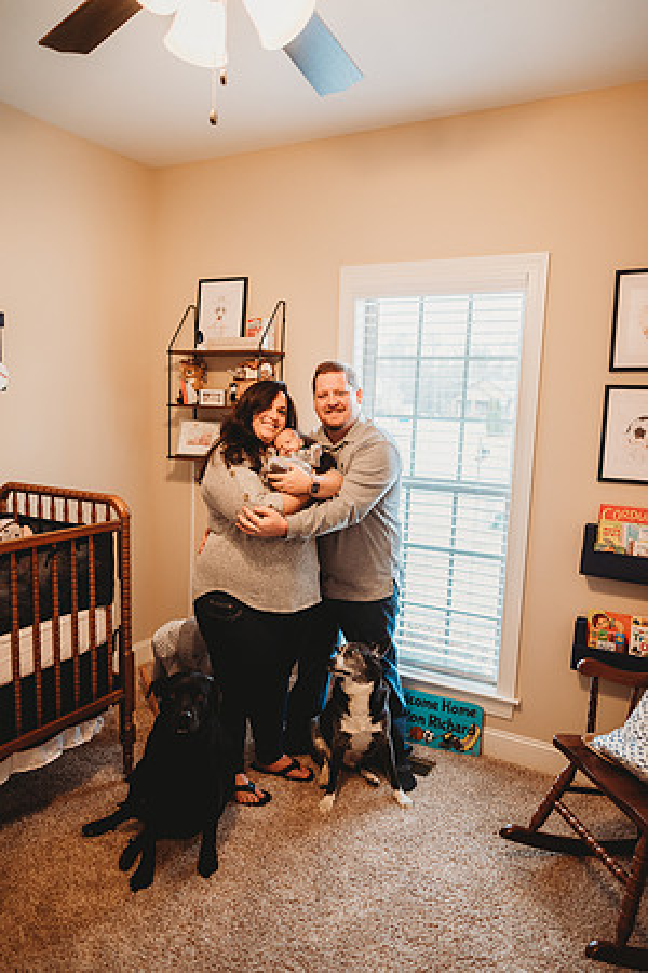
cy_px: 486
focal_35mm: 24
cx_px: 324
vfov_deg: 73.7
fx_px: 648
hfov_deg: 53.1
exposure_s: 1/160
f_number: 2.2
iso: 500
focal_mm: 24
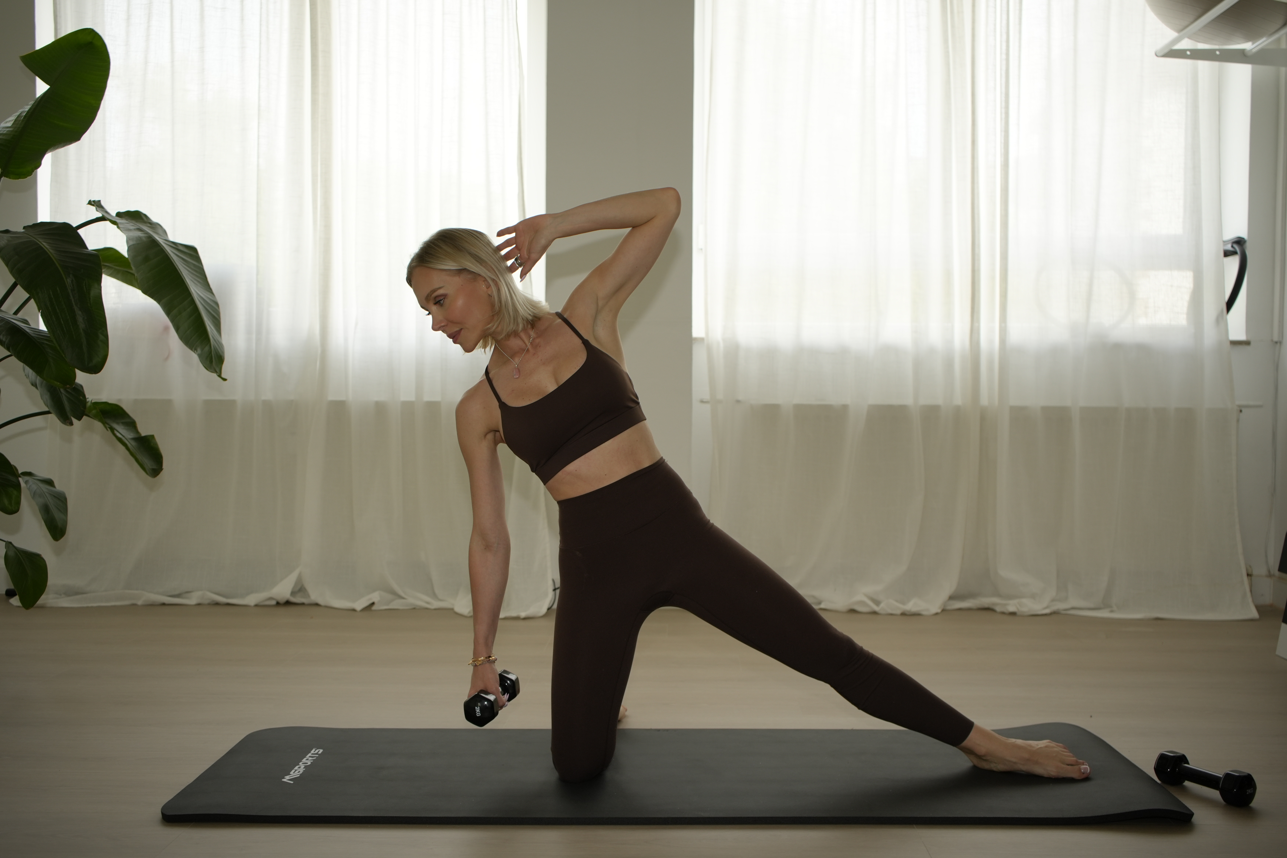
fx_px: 1251
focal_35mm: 35
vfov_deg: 37.9
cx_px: 644
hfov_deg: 54.4
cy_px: 429
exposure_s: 1/160
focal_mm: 35
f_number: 4
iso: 320
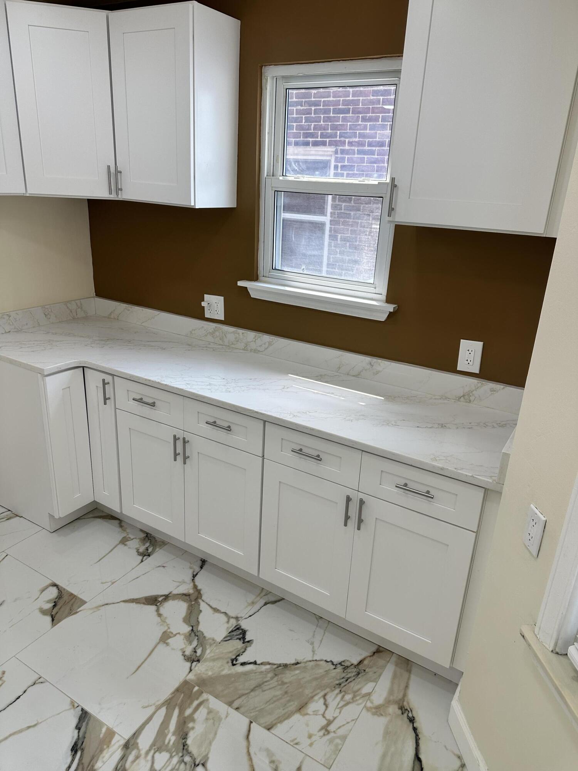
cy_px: 386
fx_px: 534
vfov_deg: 71.6
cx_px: 289
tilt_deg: -20.5
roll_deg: -3.8
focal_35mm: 24
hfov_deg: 56.8
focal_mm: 6.86
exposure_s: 1/334
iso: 80
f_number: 1.78
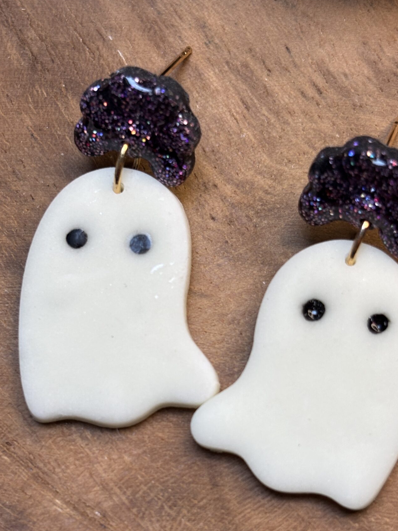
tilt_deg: -74.0
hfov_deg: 18.7
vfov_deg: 24.7
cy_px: 328
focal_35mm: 79
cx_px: 195
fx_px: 1211
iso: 50
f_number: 1.6
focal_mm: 5.96
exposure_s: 1/84
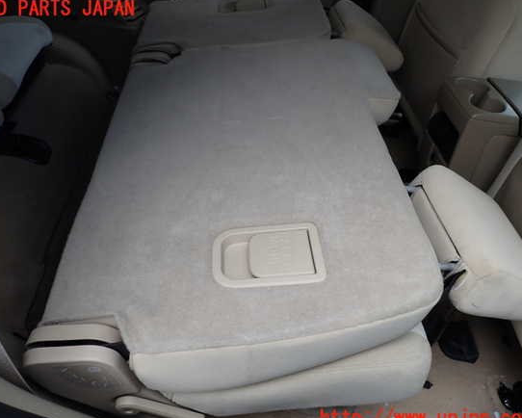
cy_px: 214
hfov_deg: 64.0
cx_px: 248
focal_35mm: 27
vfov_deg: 53.2
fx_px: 417
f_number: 2.8
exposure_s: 1/200
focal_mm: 4.5
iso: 100
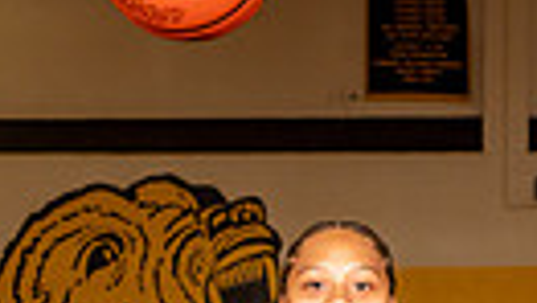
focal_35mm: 173
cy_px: 848
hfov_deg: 12.4
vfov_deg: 6.5
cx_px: 373
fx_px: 2466
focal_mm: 48
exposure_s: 1/400
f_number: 7.1
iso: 640
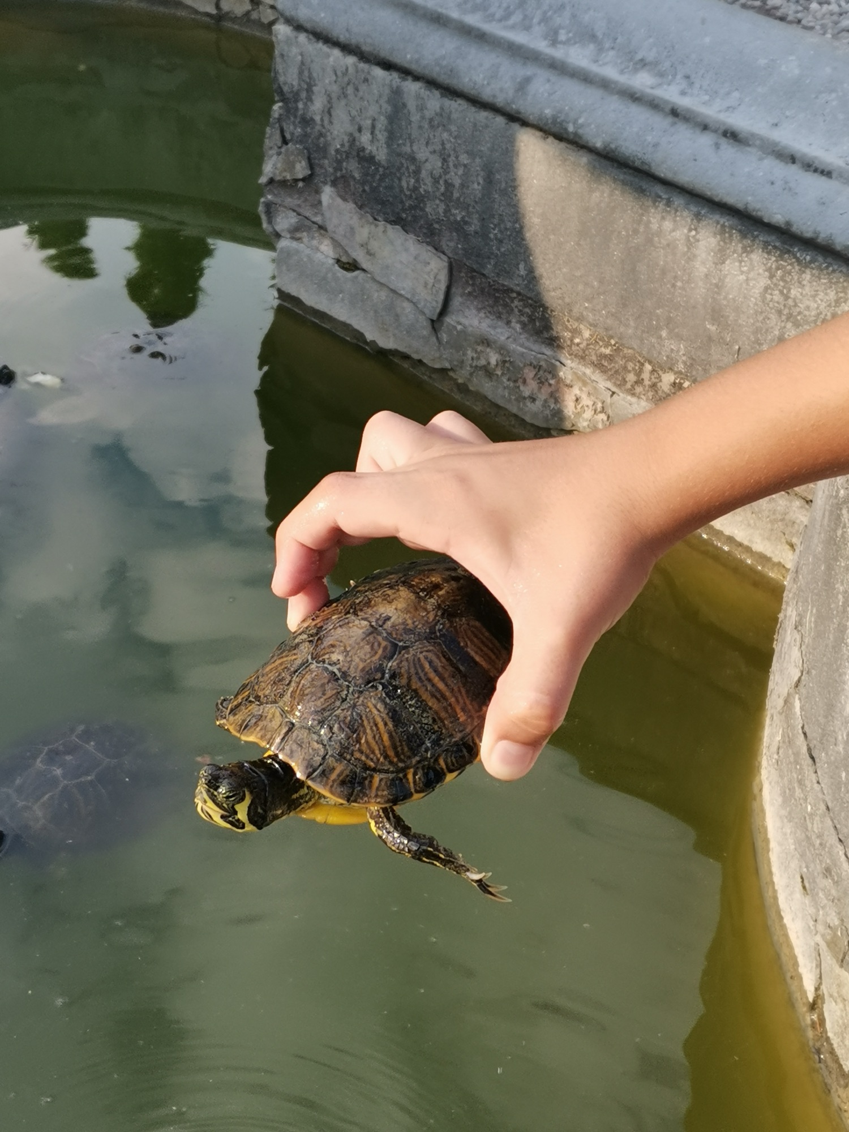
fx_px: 1700
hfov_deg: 28.0
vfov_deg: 36.8
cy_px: 566
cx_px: 424
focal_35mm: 52
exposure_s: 1/490
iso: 50
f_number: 1.8
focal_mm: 4.75
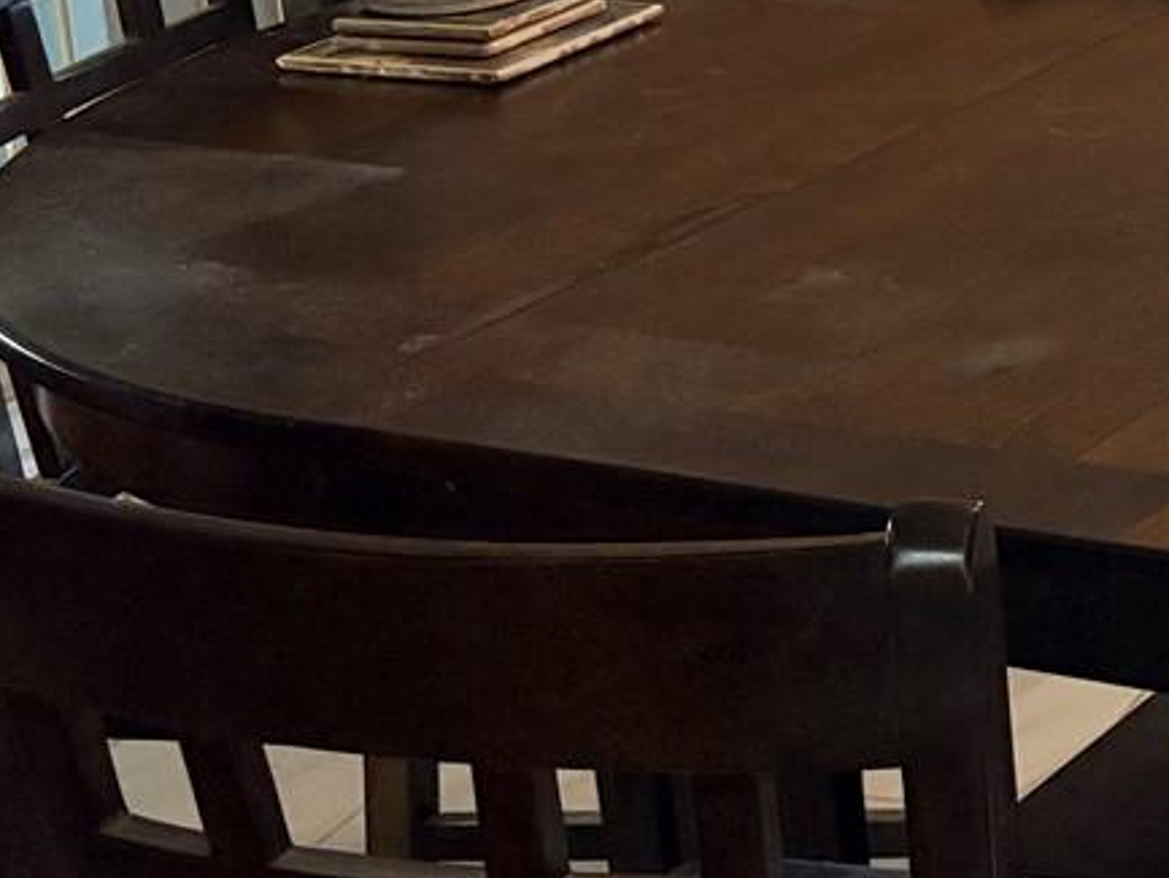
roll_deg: +0.2
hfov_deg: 17.4
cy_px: -178
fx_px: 3243
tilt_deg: -11.7
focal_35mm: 96
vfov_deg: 14.9
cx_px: 1979
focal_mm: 5.96
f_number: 1.6
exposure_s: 1/60
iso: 400
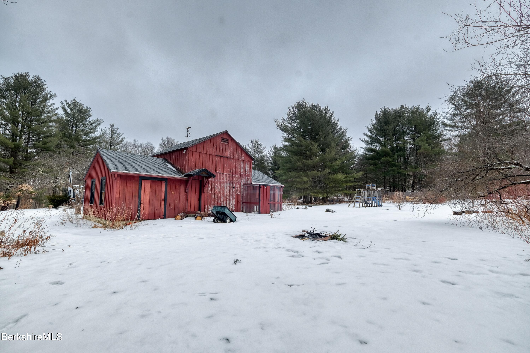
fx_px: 221
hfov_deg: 100.4
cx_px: 265
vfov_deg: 77.3
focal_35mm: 15
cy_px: 176
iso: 400
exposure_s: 1/180
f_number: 4.5
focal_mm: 10
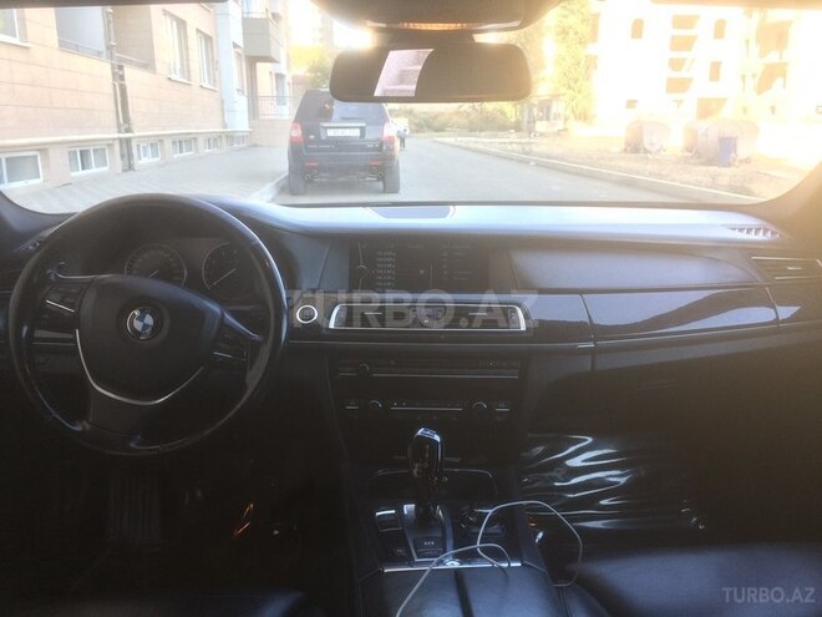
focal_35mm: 29
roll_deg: +0.6
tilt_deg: -14.9
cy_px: 308
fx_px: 689
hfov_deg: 61.7
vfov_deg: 48.2
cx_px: 411
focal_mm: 4.15
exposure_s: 1/100
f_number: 2.2
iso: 64
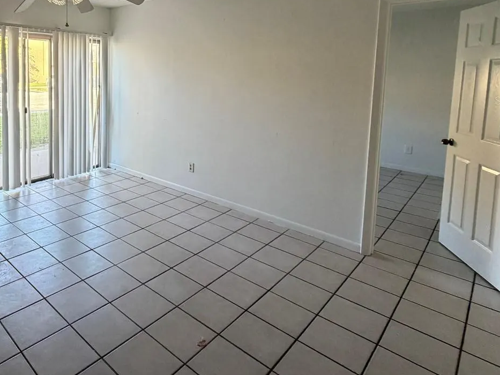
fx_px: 347
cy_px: 100
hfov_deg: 66.5
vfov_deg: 54.5
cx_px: 117
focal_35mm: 24
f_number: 2.2
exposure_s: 1/121
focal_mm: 2.22
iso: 320
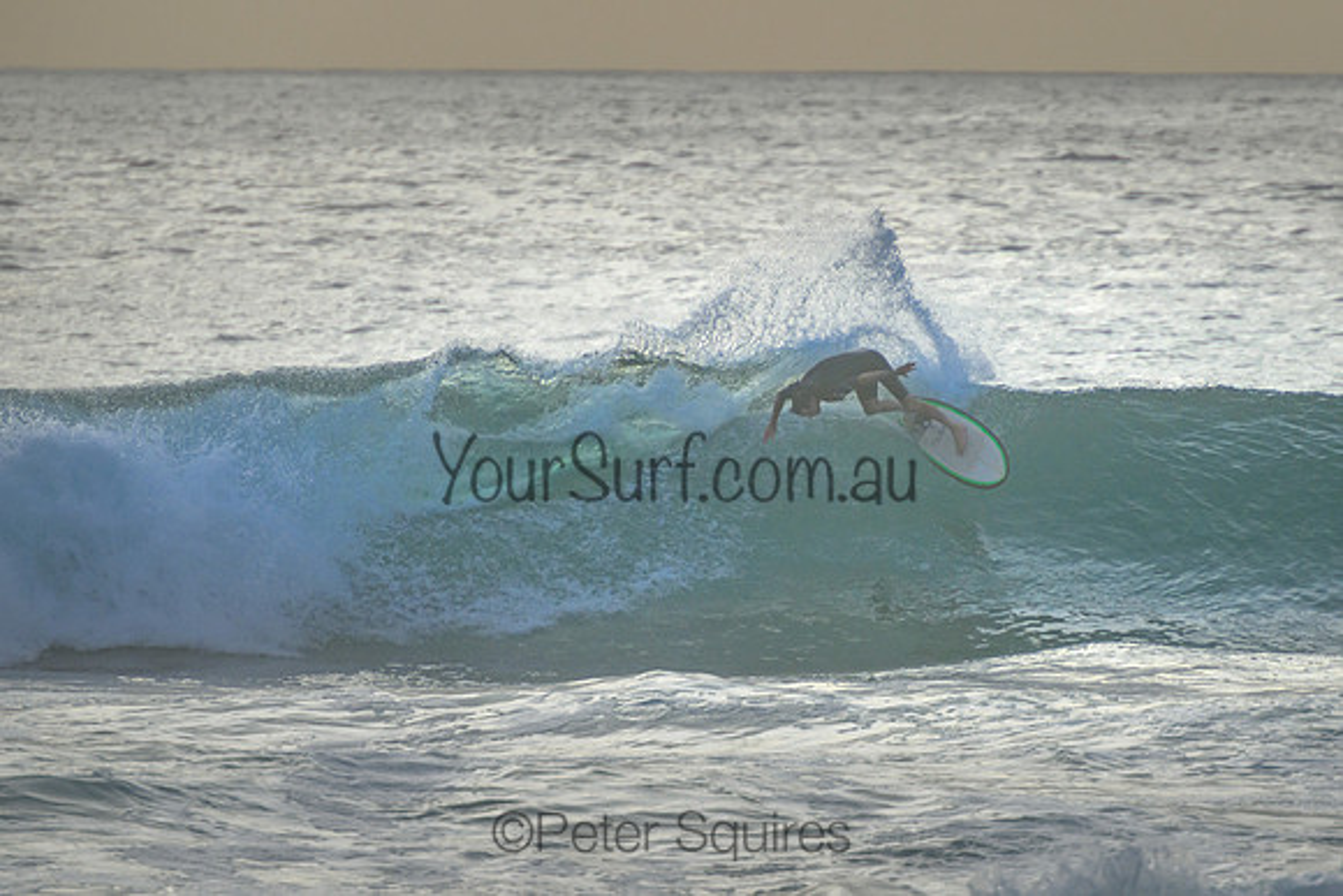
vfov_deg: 2.5
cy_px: 444
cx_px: 900
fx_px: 20514
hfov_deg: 3.7
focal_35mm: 550
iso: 720
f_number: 5.6
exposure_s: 1/2000
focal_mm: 400
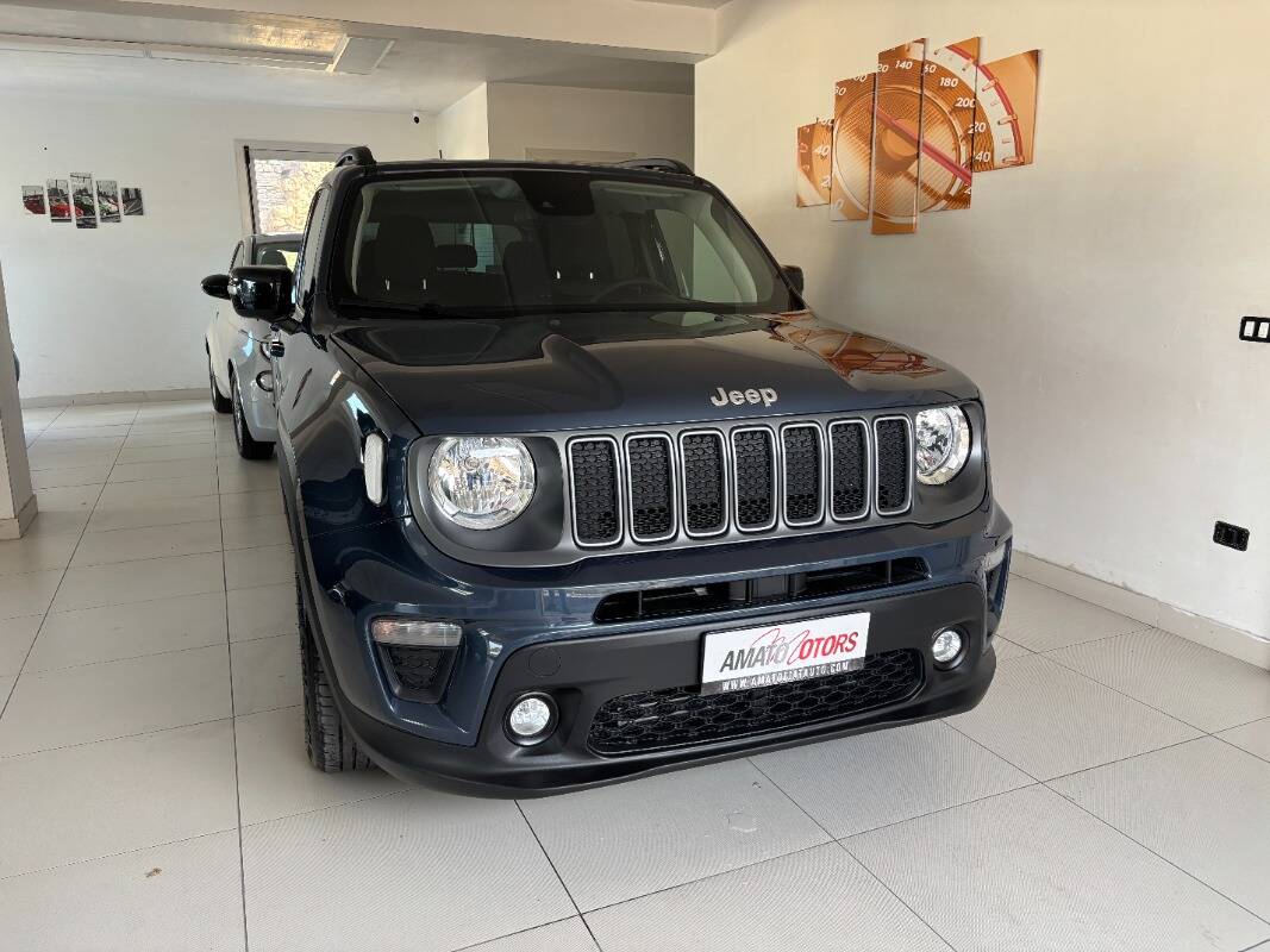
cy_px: 476
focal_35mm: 26
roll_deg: +0.3
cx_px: 635
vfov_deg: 53.1
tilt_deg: -12.1
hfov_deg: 67.3
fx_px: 954
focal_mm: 5.96
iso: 125
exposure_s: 1/121
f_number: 1.6
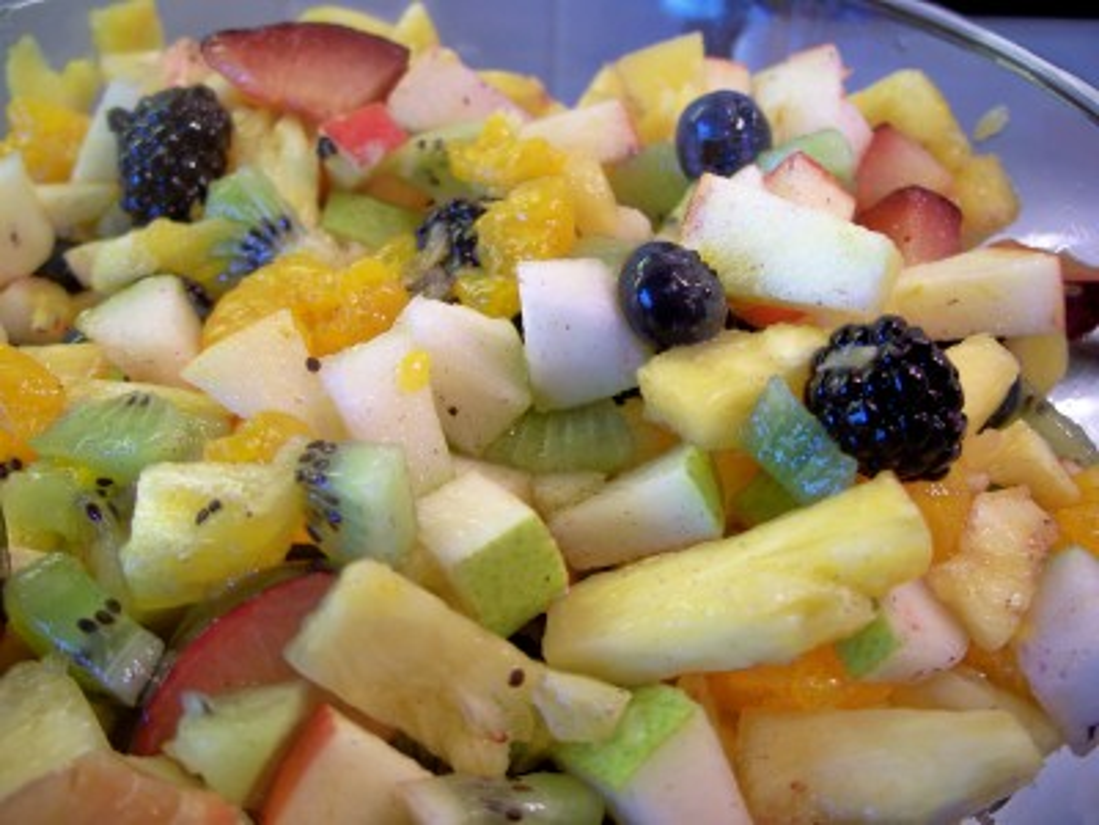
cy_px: 412
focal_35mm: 37
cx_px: 550
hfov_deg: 50.1
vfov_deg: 38.7
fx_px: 1175
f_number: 2.8
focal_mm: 7.8
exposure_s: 1/30
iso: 100
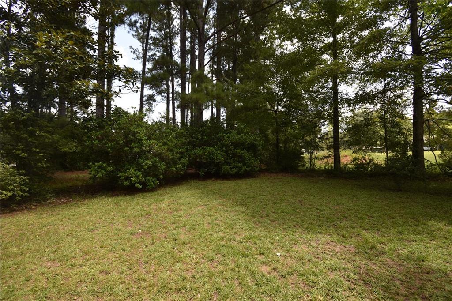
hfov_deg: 100.4
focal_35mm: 15
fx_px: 188
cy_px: 150
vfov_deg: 77.3
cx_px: 226
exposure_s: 1/125
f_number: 5.6
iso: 100
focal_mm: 10
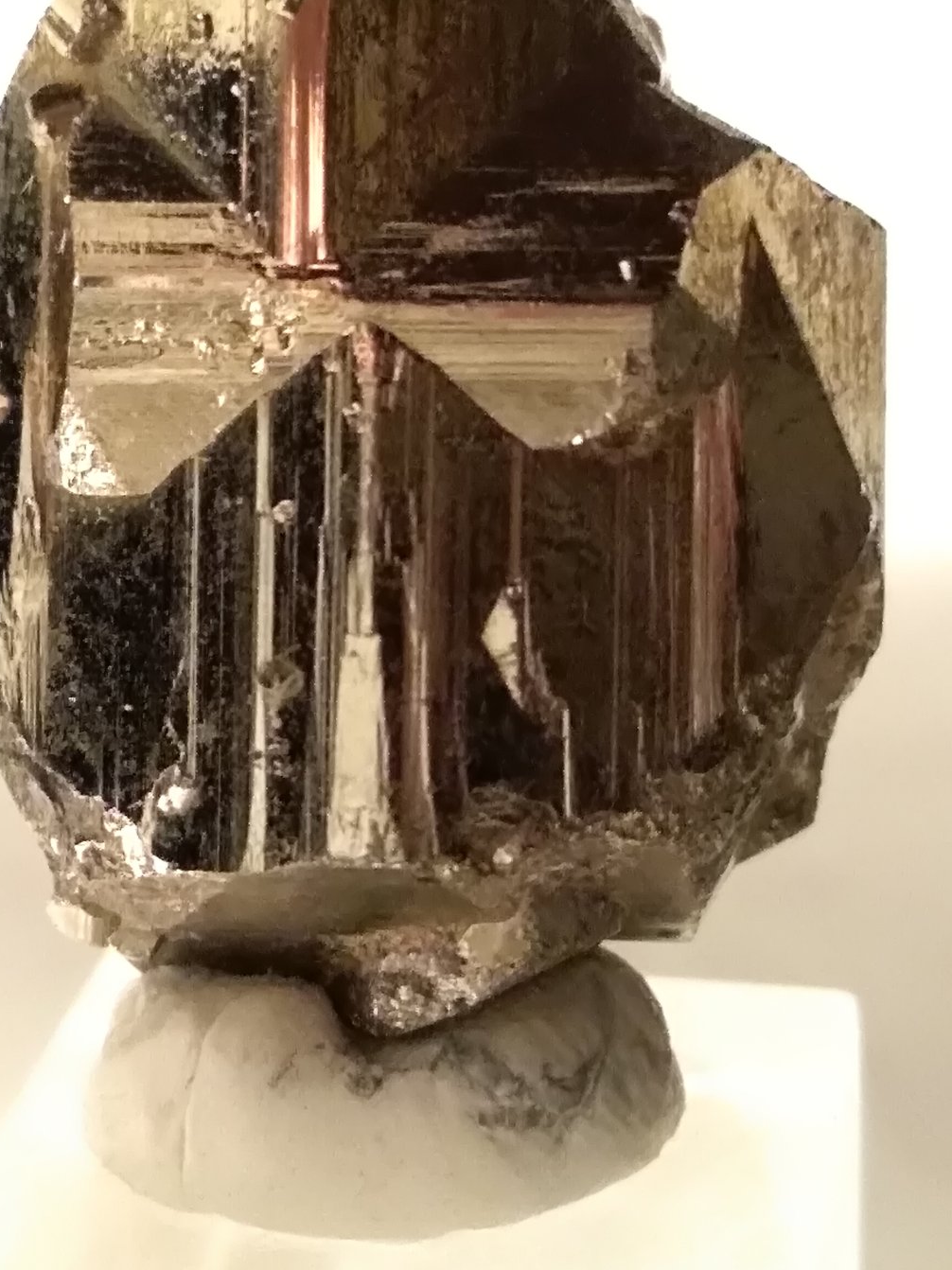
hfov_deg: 45.2
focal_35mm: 31
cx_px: 392
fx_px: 1137
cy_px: 529
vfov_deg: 58.0
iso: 777
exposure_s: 1/20
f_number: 2
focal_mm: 3.54
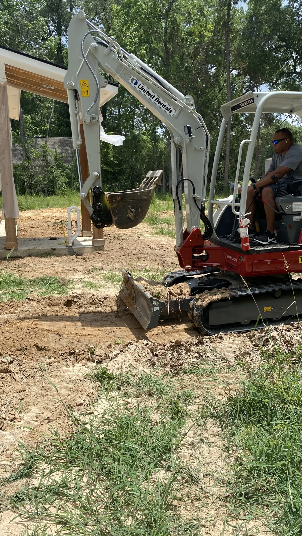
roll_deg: -0.2
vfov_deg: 66.1
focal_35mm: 29
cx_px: 147
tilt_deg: -11.8
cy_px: 270
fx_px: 413
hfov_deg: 40.2
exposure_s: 1/1779
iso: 32
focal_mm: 4.25
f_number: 1.8
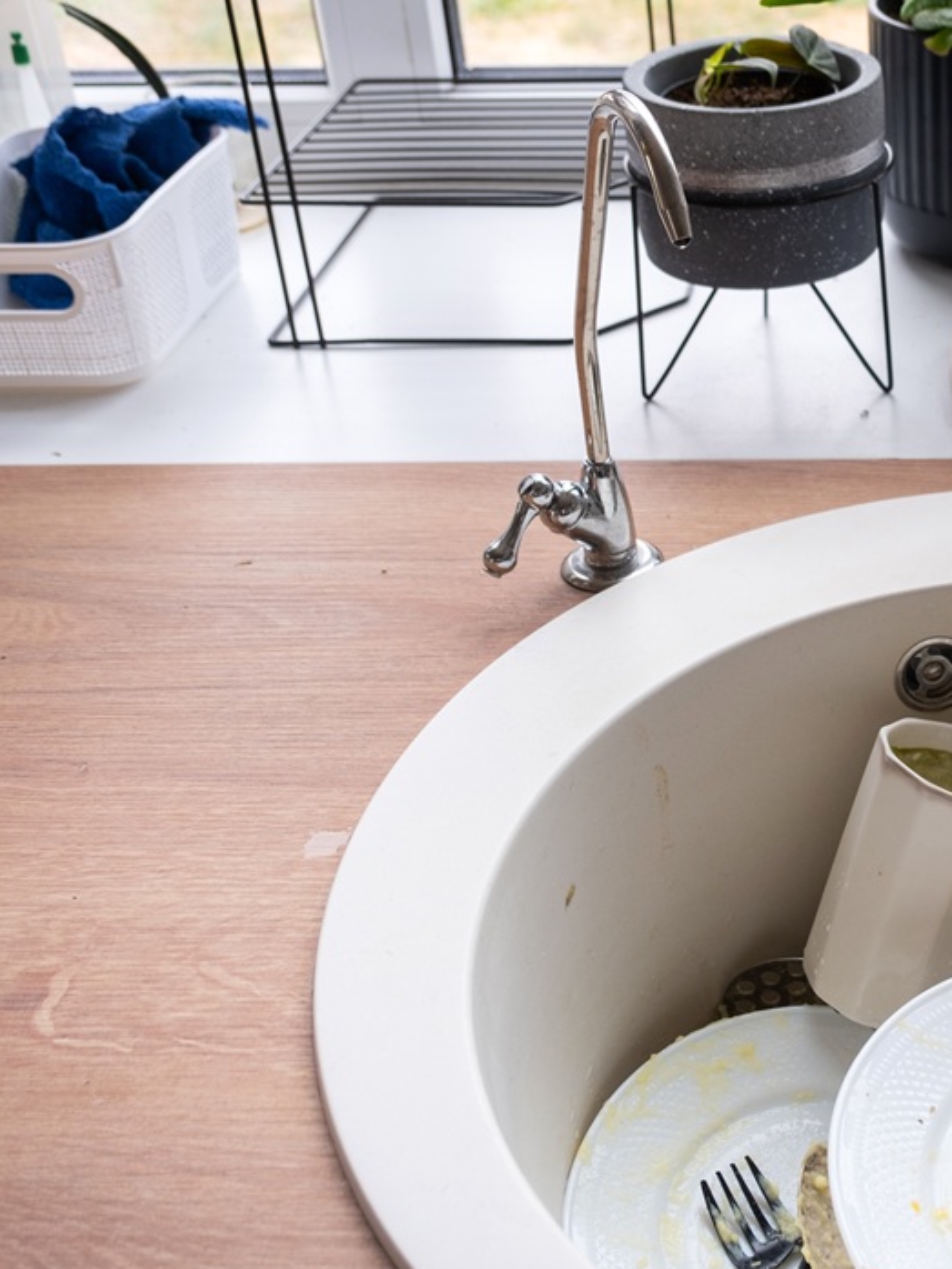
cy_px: 583
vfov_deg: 39.6
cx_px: 943
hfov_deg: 28.5
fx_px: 1760
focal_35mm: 48
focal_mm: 19.2
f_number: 4
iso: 160
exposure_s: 1/13
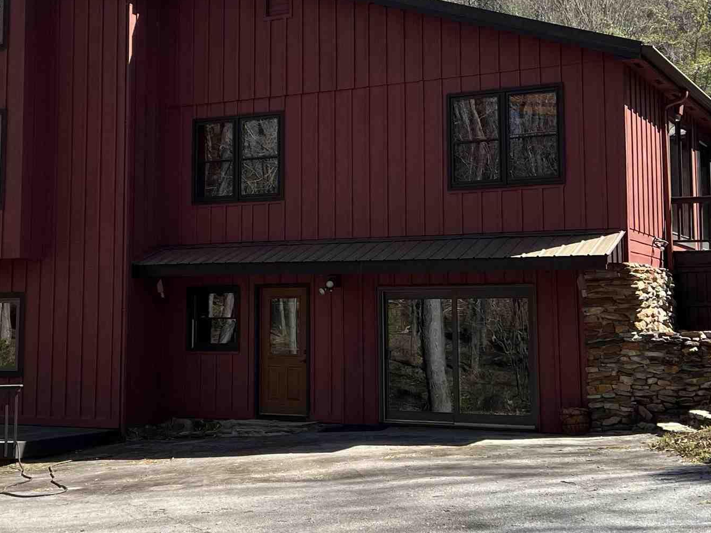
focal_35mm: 60
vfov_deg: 24.3
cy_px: 184
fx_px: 1232
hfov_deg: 32.1
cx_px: 289
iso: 50
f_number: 1.5
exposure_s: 1/1412
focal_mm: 5.7
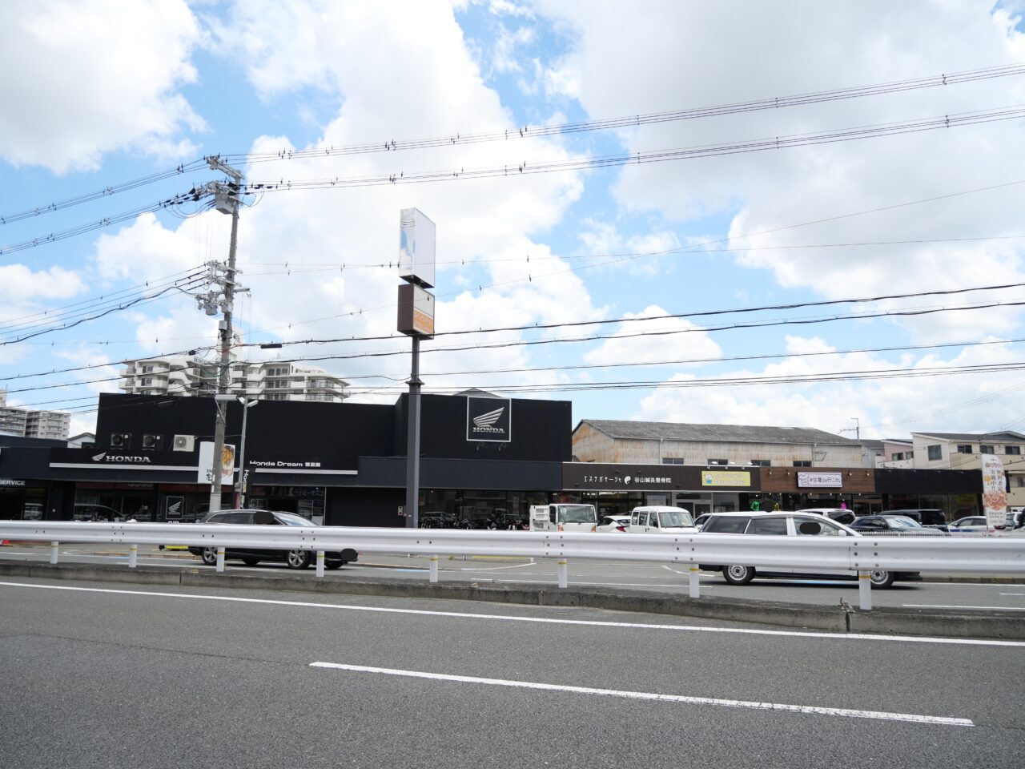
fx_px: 711
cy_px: 384
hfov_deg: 71.6
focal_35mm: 24
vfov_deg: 56.8
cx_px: 512
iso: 200
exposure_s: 1/1000
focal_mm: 12
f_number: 4
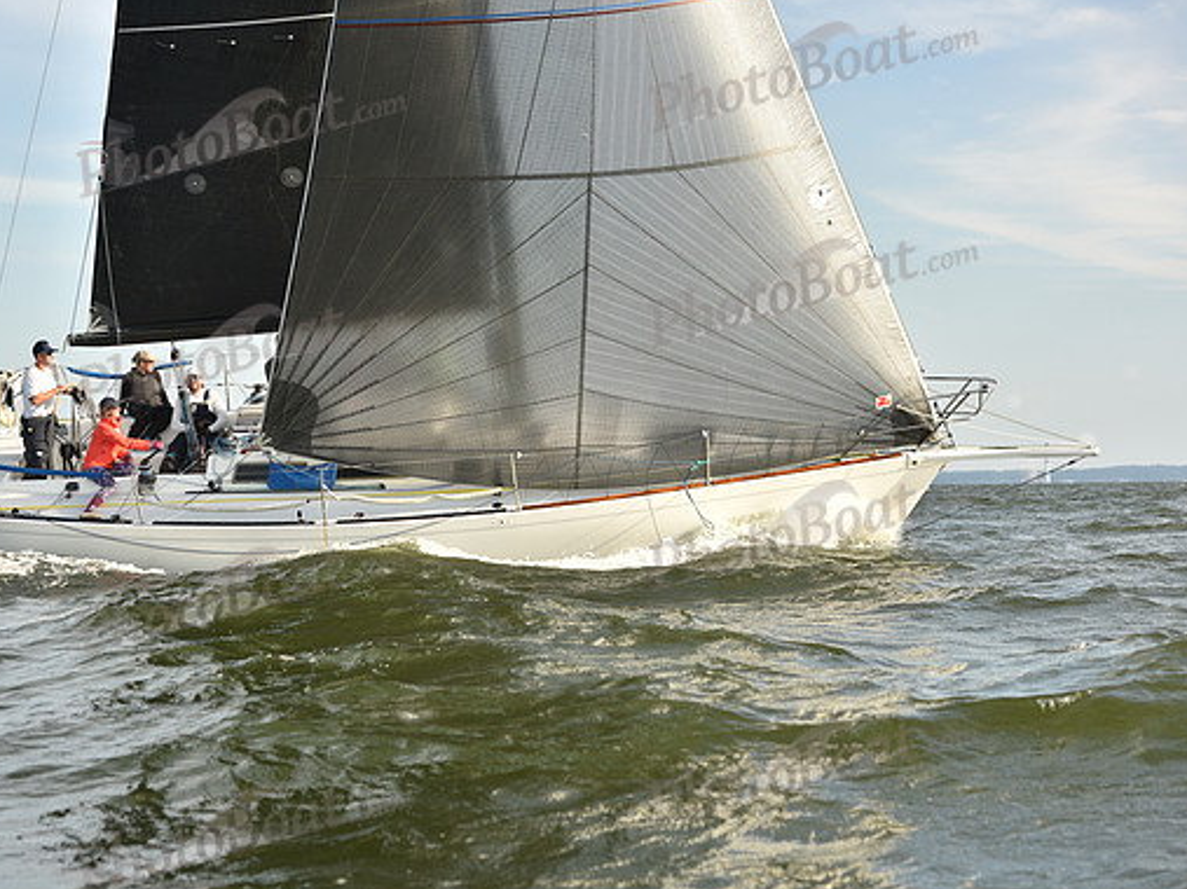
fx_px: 2640
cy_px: 441
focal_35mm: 77
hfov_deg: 25.3
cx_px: 529
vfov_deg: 19.1
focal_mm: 70
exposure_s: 1/800
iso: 250
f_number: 5
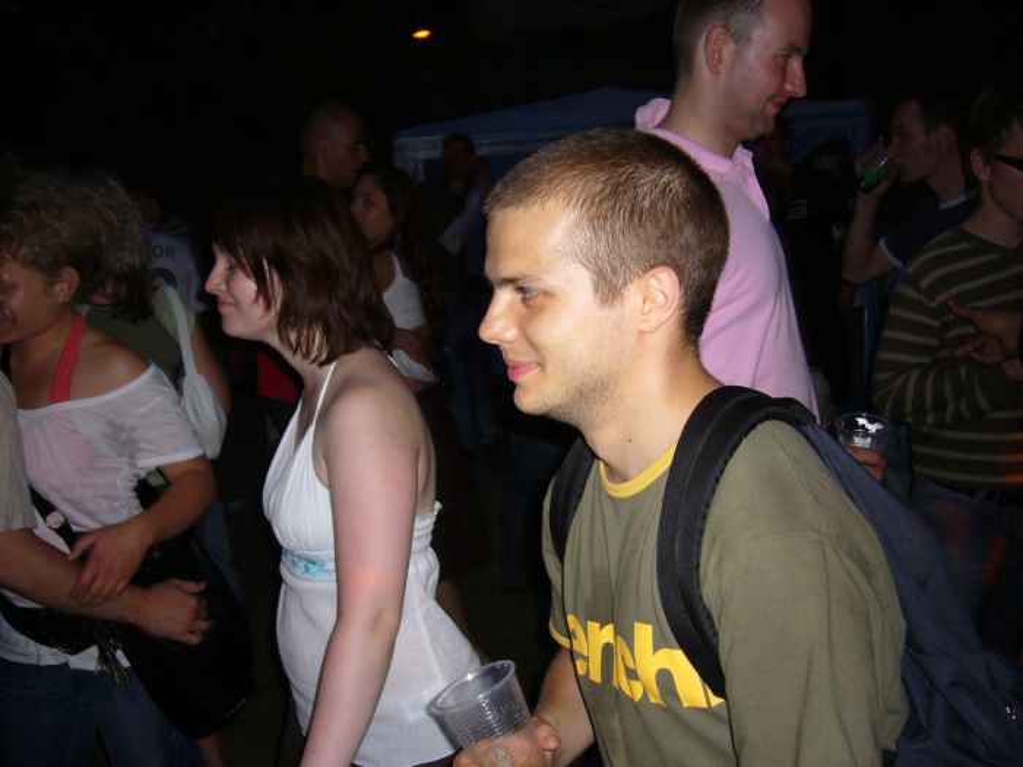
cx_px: 512
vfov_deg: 40.7
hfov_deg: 52.6
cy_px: 384
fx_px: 1034
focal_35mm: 35
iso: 100
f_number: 2.8
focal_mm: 5.8
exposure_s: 1/60
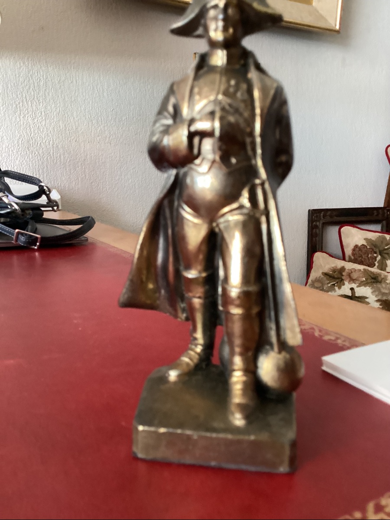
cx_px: 195
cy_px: 260
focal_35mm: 31
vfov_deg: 58.4
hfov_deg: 45.4
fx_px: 466
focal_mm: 3.3
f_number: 2.4
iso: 400
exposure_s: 1/50
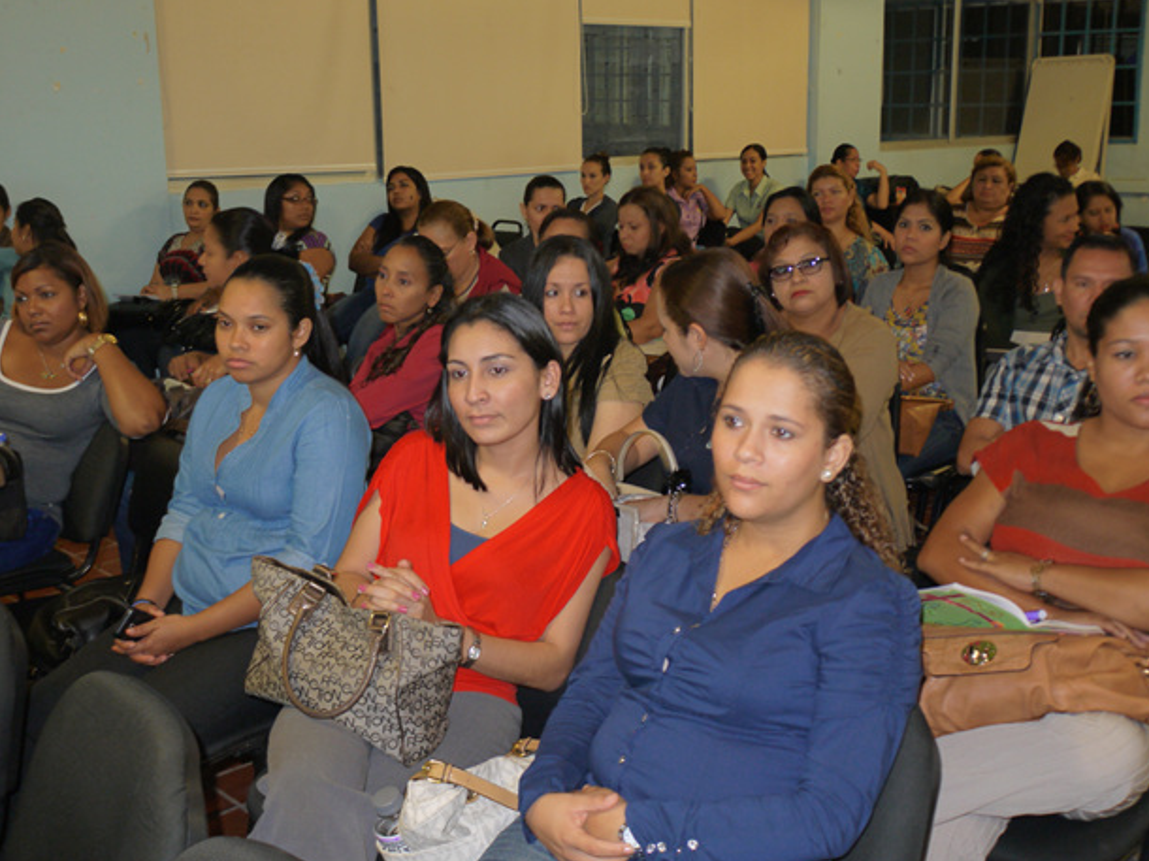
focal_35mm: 42
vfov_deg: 34.3
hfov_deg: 44.8
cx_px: 588
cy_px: 431
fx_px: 1394
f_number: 4.4
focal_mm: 20
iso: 400
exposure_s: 1/8
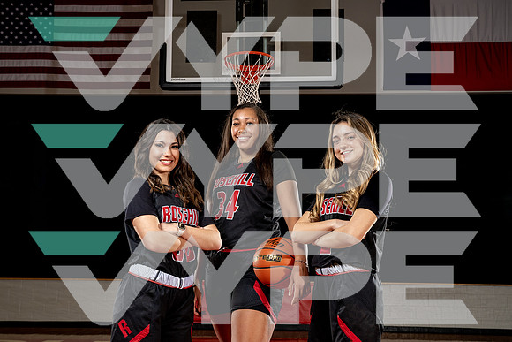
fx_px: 641
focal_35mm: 45
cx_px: 247
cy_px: 187
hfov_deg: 43.5
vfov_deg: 29.8
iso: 400
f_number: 8
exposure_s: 1/250
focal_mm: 38
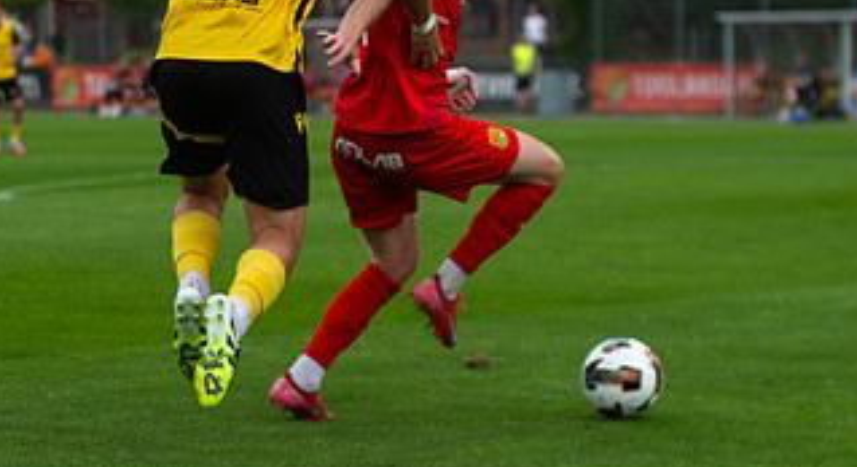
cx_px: 424
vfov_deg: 7.3
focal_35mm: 163
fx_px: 3677
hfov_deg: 13.3
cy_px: 170
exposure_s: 1/1600
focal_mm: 70
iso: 140
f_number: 3.2
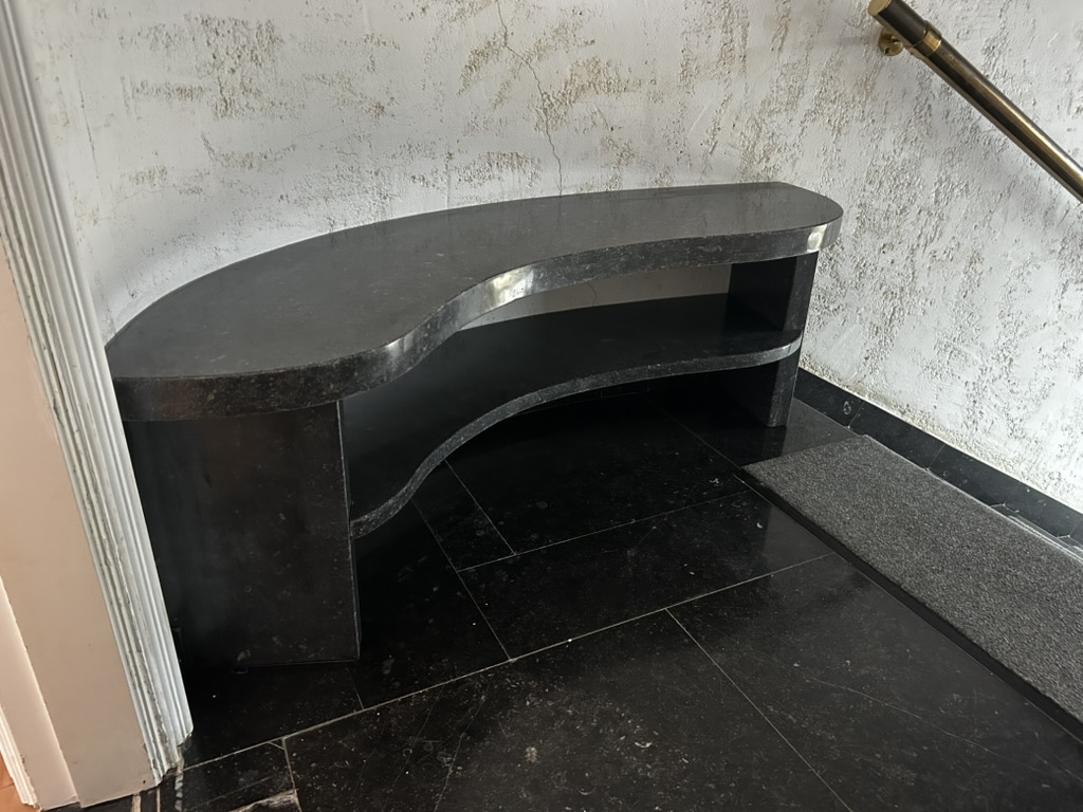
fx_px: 813
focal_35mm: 26
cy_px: 406
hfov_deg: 67.3
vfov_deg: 53.1
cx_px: 542
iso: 500
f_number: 1.5
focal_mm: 5.7
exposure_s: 1/40
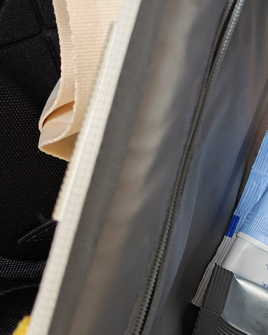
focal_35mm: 83
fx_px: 823
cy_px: 132
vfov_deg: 23.0
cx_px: 342
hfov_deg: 17.4
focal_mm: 6.12
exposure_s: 1/50
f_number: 1.9
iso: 800
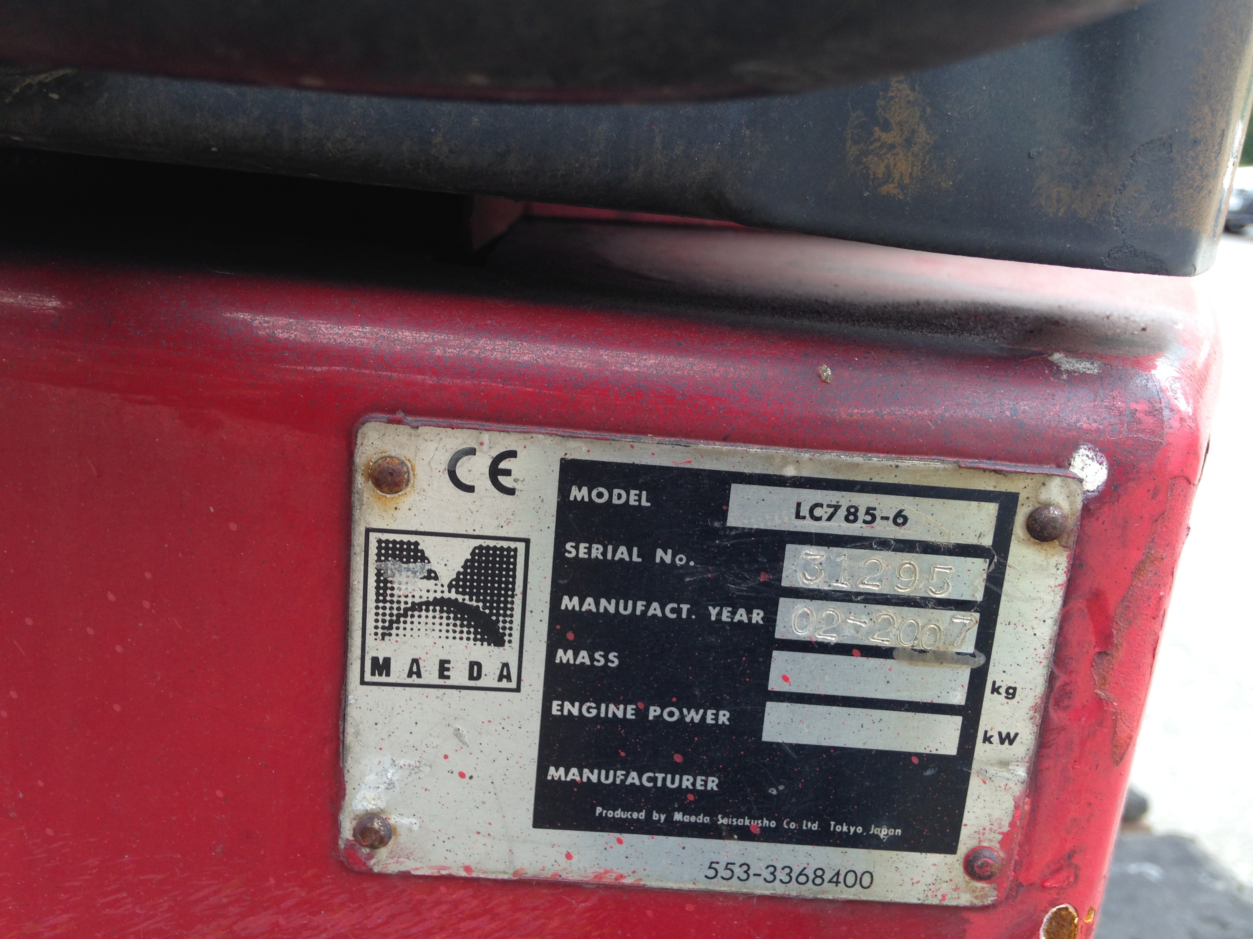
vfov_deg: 42.9
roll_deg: -2.8
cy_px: 470
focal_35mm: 33
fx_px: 1195
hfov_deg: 55.4
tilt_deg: -17.2
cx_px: 626
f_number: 2.4
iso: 50
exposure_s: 1/157
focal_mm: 4.12
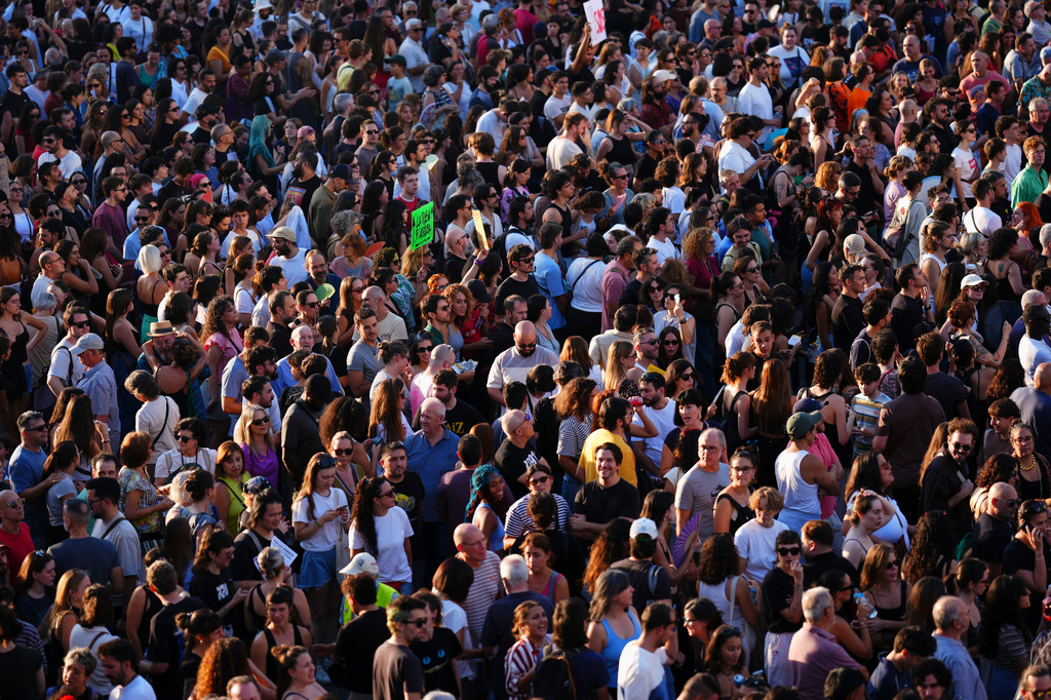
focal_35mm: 135
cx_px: 526
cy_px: 350
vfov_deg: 10.2
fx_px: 3940
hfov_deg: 15.2
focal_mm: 135
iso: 125
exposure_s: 1/1250
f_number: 1.8
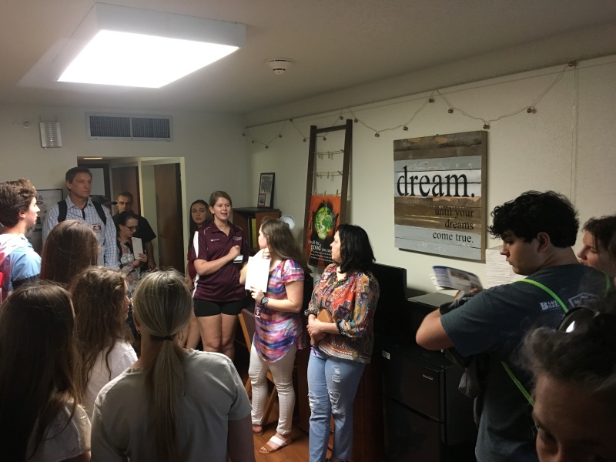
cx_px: 308
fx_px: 516
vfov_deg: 48.2
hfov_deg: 61.7
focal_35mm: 29
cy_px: 231
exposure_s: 1/30
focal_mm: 4.15
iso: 160
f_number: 2.2
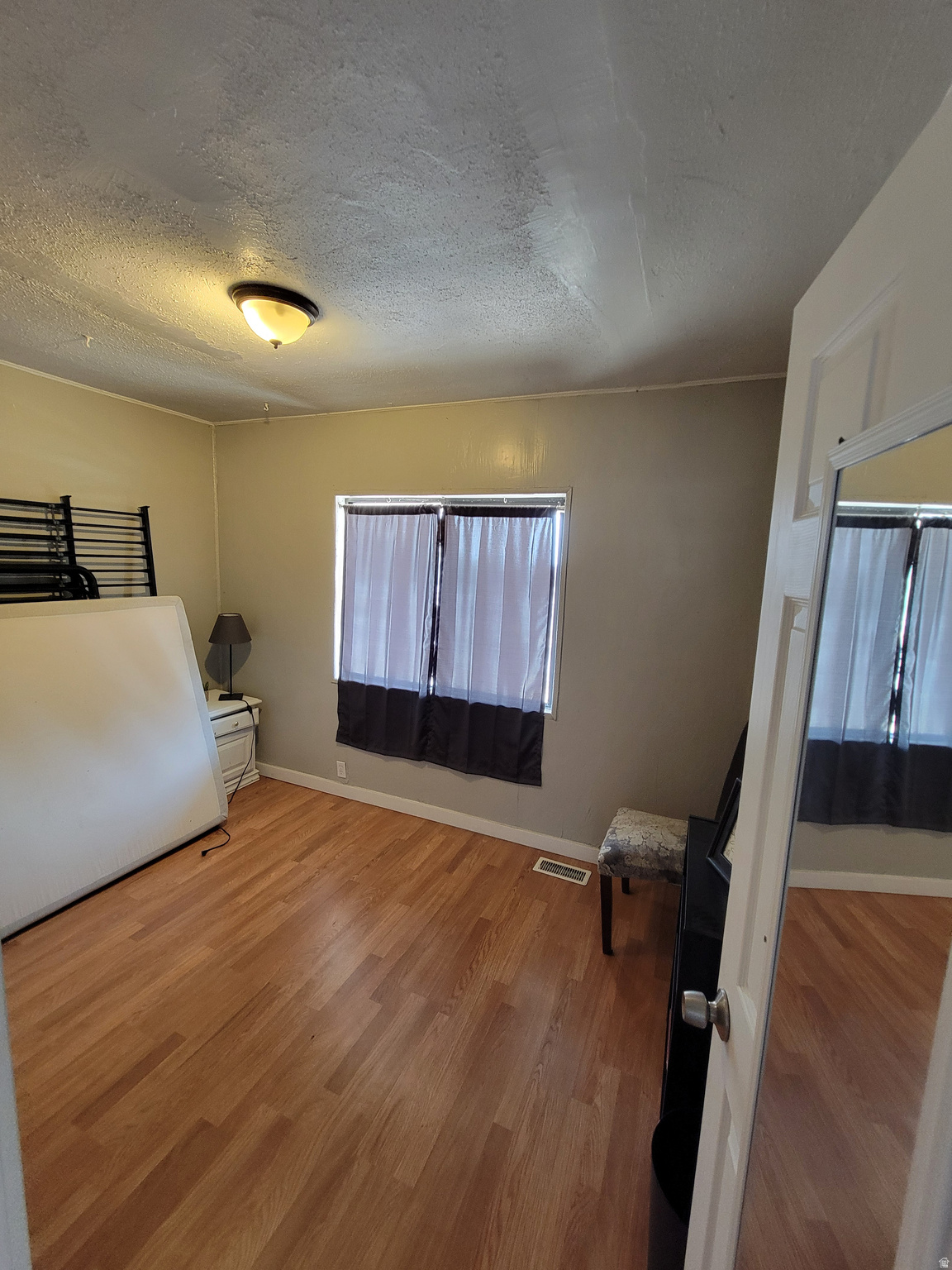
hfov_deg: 89.9
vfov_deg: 106.2
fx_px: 477
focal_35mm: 13
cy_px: 635
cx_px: 476
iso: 400
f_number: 2.2
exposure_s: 1/30
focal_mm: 2.2
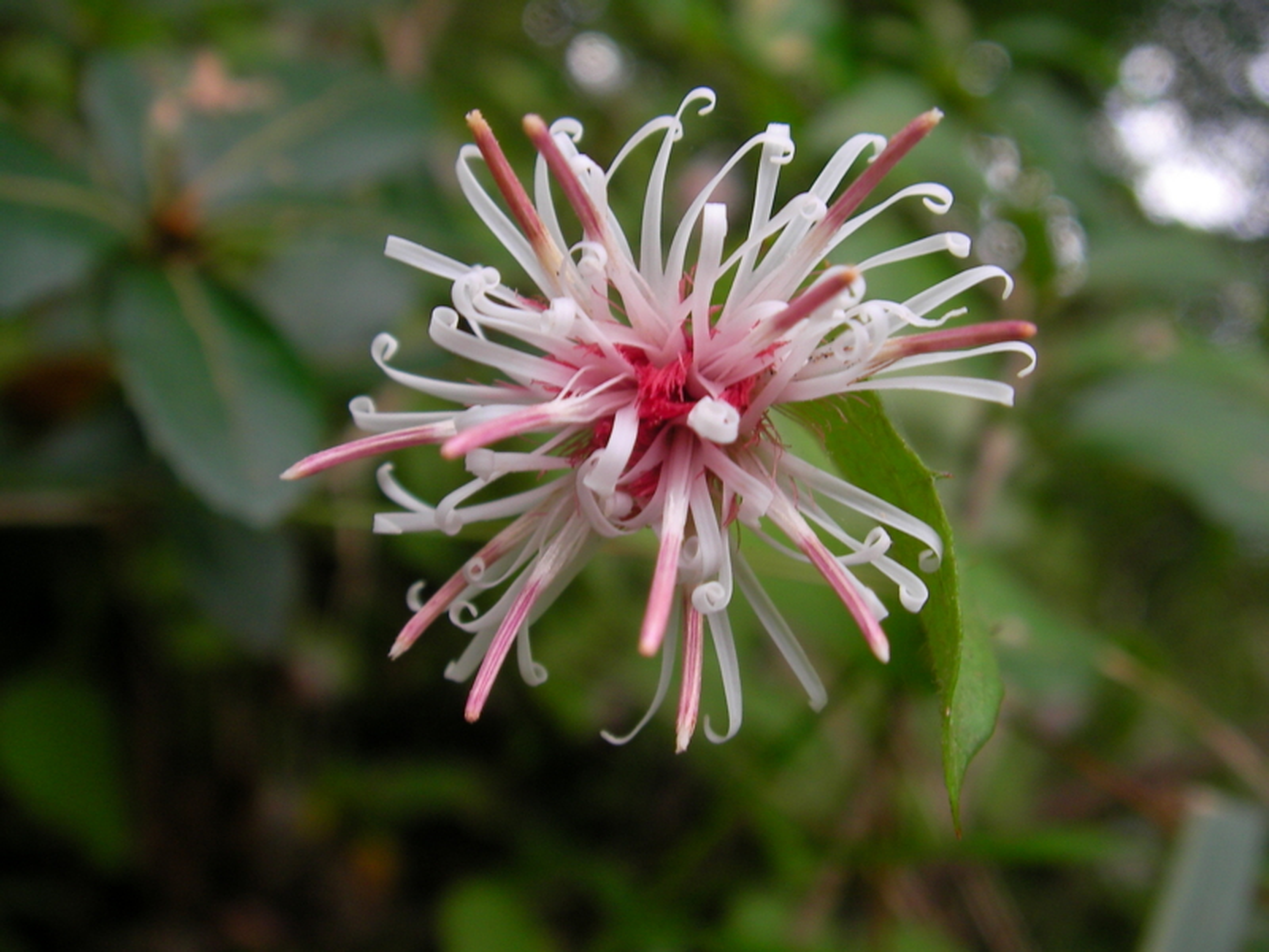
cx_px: 634
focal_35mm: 41
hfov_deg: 45.8
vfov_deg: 35.1
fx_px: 1503
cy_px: 476
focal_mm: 6.3
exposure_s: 1/65.5
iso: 50
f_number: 3.5
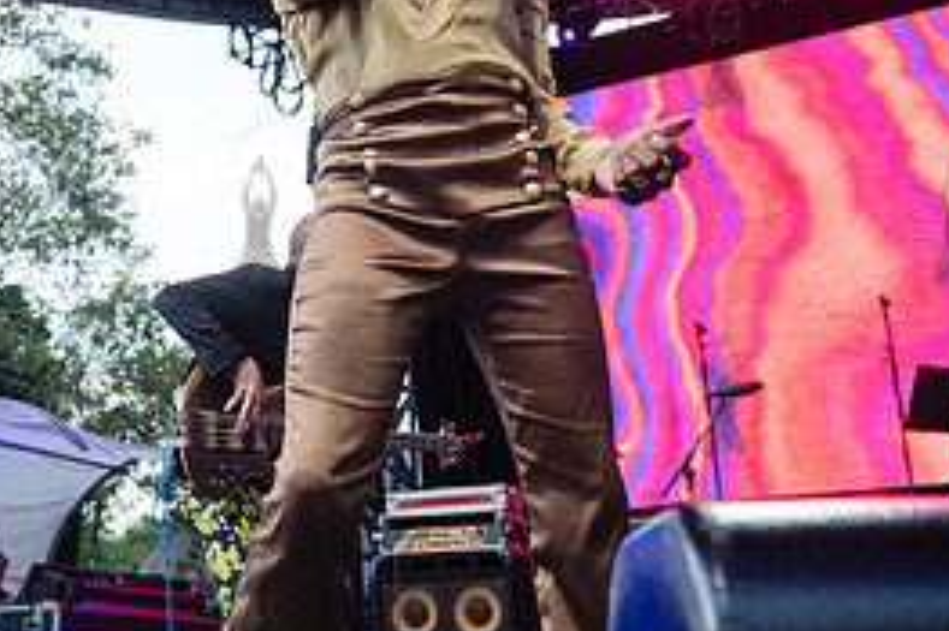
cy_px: 218
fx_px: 1396
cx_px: 256
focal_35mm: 53
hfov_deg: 36.8
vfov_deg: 25.4
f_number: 4
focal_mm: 24
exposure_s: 1/320
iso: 640
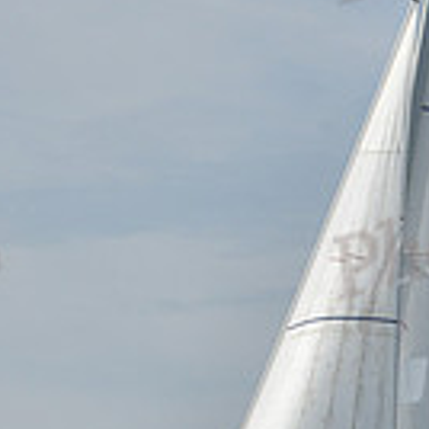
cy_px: 429
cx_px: 168
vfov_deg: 3.3
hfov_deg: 3.3
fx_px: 7487
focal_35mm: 534
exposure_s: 1/1000
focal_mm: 145
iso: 320
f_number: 10
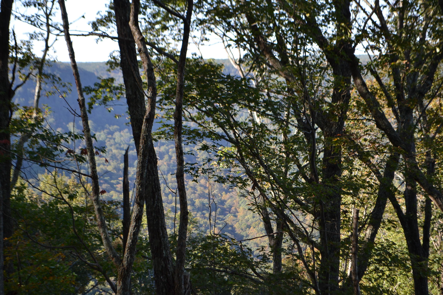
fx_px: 923
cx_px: 222
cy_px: 148
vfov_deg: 18.2
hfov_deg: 27.0
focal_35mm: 75
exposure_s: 1/125
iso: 140
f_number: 5.6
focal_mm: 50
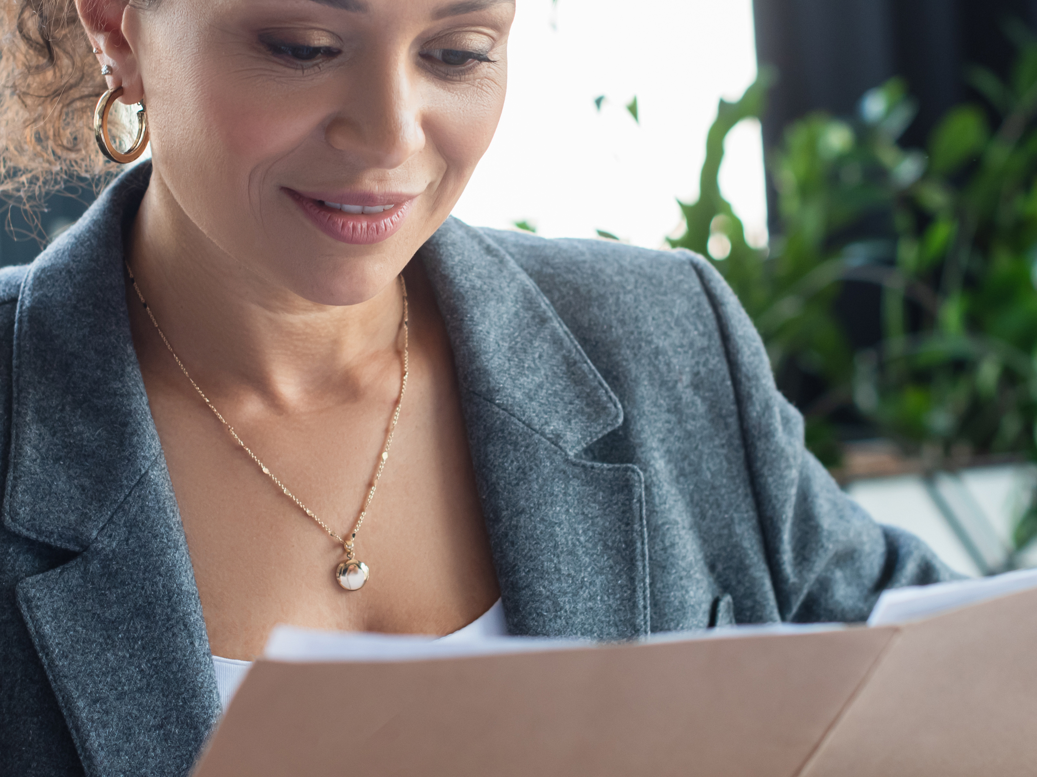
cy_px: 308
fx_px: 3295
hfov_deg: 17.9
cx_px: 434
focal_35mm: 110
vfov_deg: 13.5
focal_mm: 50
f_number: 3.5
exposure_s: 1/160
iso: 320
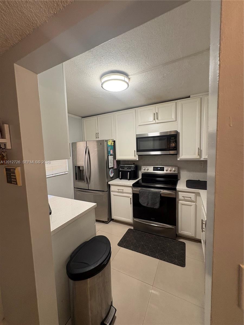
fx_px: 132
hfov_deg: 85.7
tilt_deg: -4.1
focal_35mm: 14
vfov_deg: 102.1
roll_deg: +2.7
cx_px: 122
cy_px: 162
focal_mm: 2.22
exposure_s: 1/60
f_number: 2.2
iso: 200
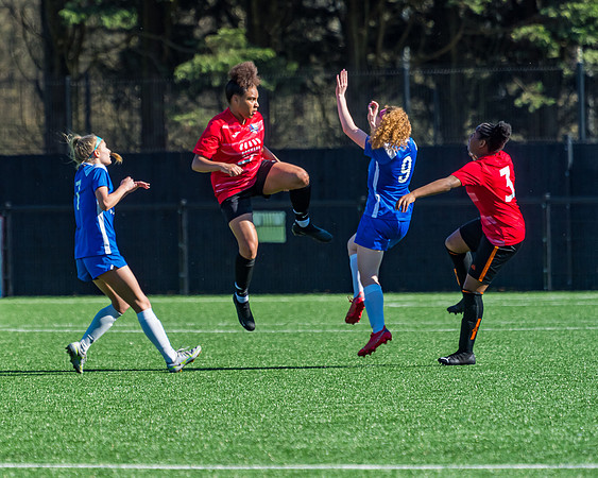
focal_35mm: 439
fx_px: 7767
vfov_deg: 3.5
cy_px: 249
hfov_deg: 4.4
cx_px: 147
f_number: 5
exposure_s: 1/2000
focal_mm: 280
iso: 400
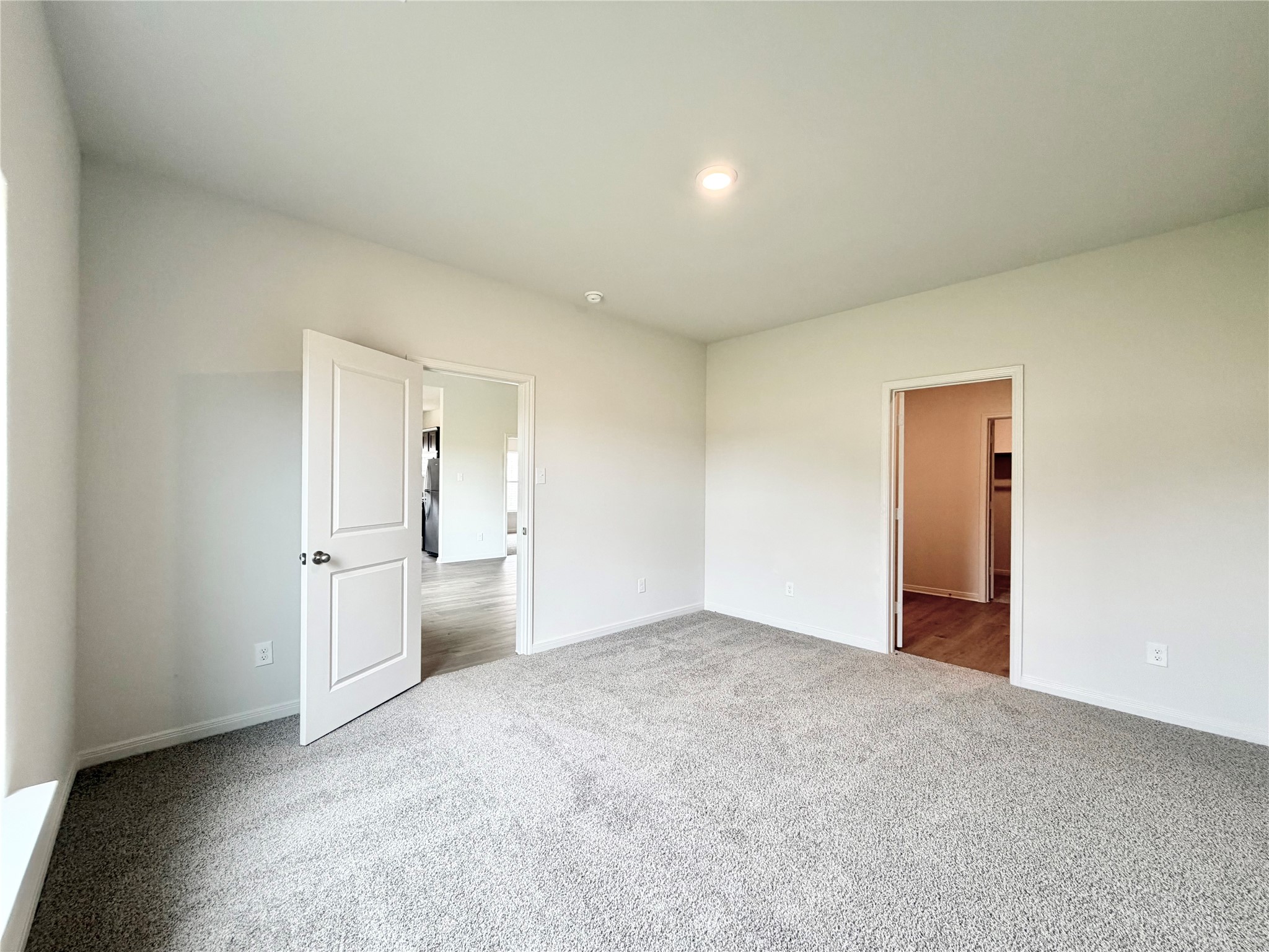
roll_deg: +0.1
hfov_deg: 102.1
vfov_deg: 85.7
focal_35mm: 14
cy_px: 476
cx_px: 634
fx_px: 513
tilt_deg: +0.8
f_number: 2.2
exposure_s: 1/120
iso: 200
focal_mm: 2.22
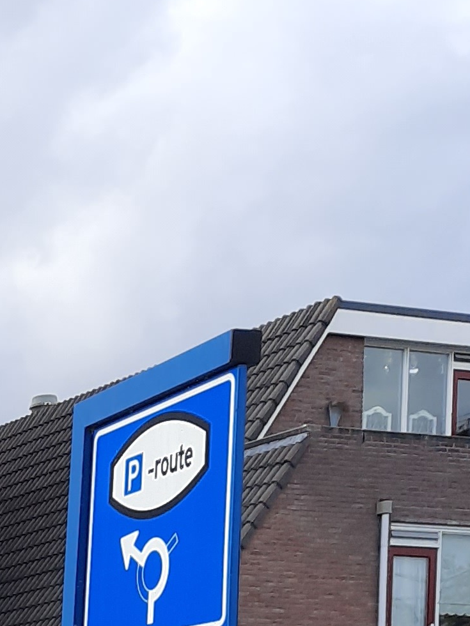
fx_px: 1847
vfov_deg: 17.0
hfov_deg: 12.8
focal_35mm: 102
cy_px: 993
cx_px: -441
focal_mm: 4.6
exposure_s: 1/419
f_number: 2
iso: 32
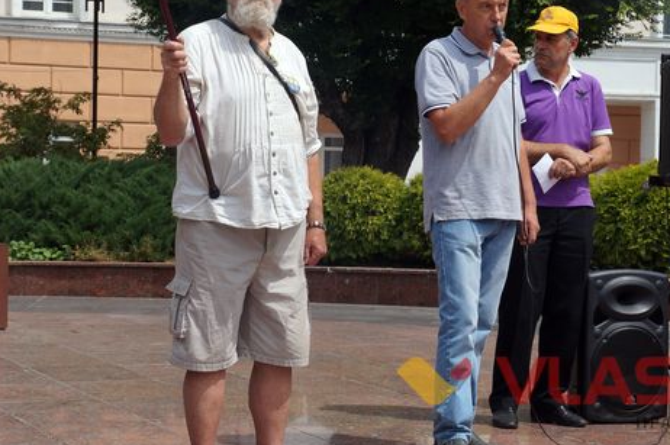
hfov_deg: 22.4
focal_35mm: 91
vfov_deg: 15.0
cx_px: 309
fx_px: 1692
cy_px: 185
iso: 100
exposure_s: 1/400
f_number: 8
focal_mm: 40
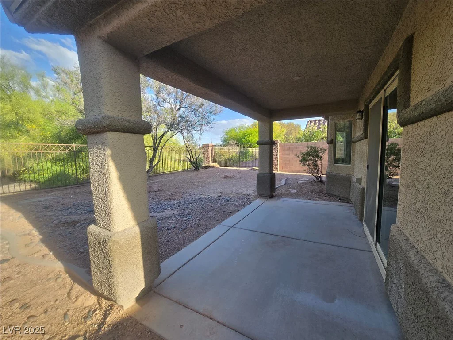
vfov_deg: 89.9
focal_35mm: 13
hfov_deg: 106.2
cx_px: 226
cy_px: 170
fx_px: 170
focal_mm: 2.2
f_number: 2.2
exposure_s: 1/523
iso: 50
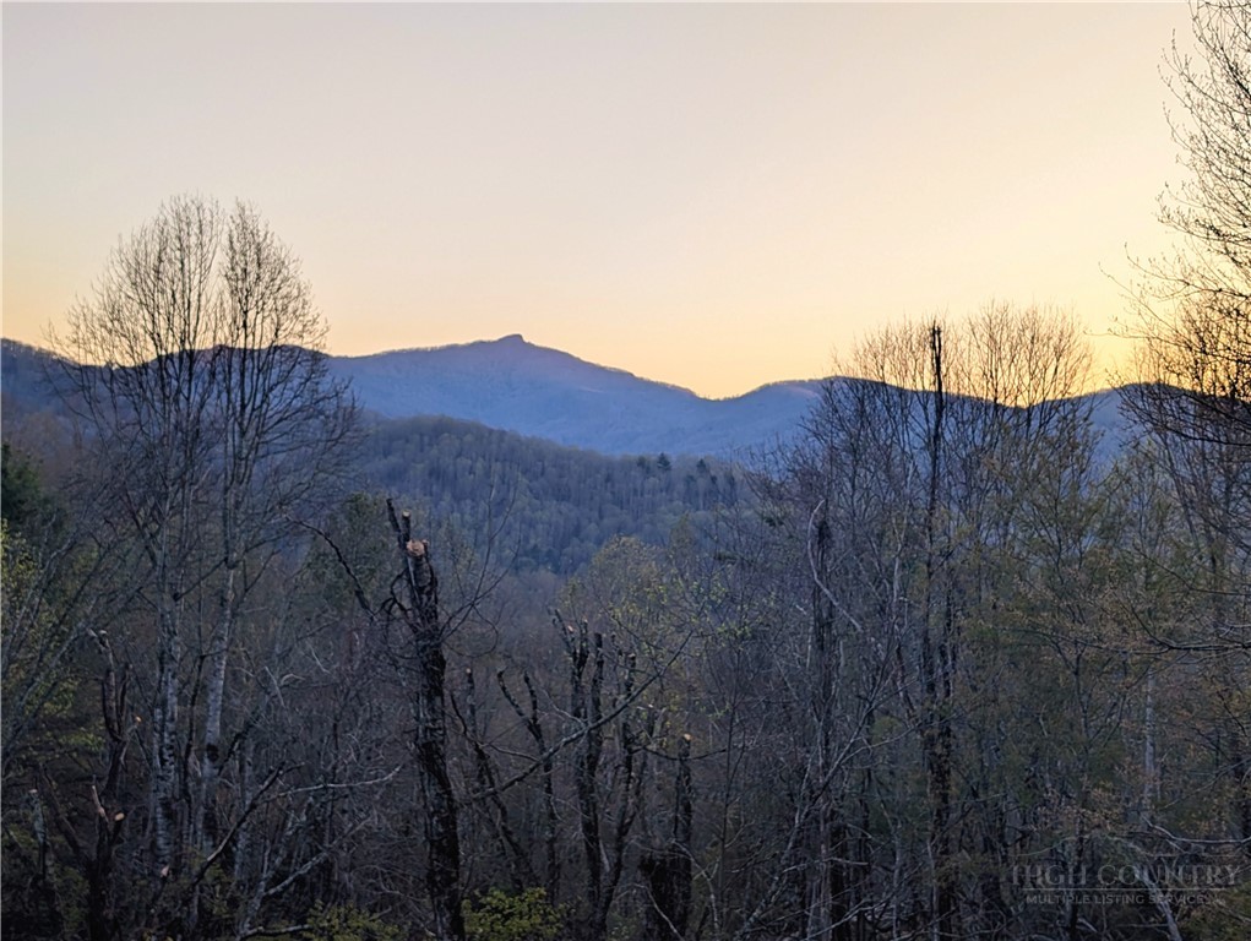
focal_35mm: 49
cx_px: 626
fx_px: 1773
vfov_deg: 29.7
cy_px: 470
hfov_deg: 38.9
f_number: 1.68
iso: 22
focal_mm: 6.9
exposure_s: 1/214
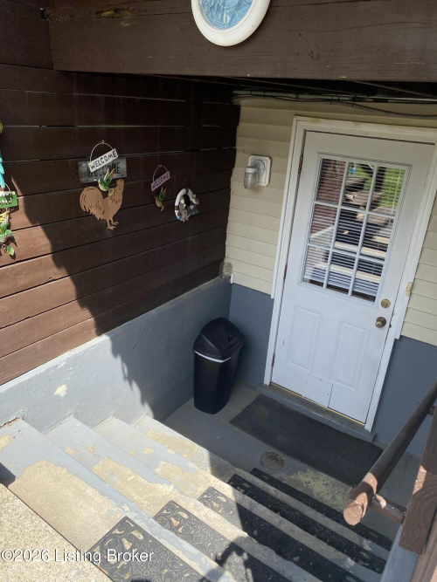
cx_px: 218
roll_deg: -4.7
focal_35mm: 26
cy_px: 291
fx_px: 438
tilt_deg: -22.6
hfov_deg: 53.0
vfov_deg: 67.3
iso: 32
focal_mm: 4.25
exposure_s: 1/1727
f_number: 1.8
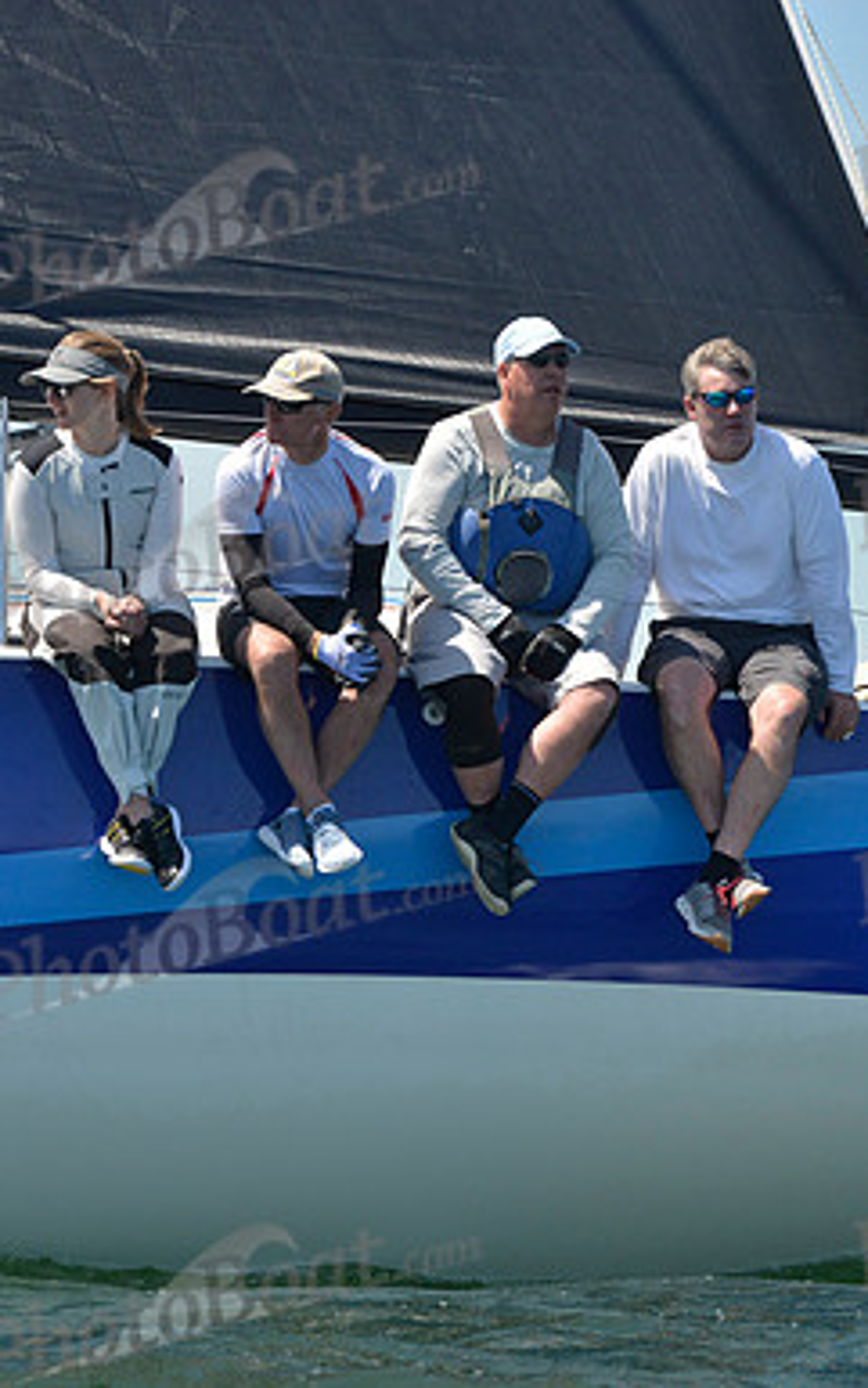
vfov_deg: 10.9
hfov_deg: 6.8
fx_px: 7259
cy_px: 694
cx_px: 670
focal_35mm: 192
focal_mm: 125
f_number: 7.1
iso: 280
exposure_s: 1/1250
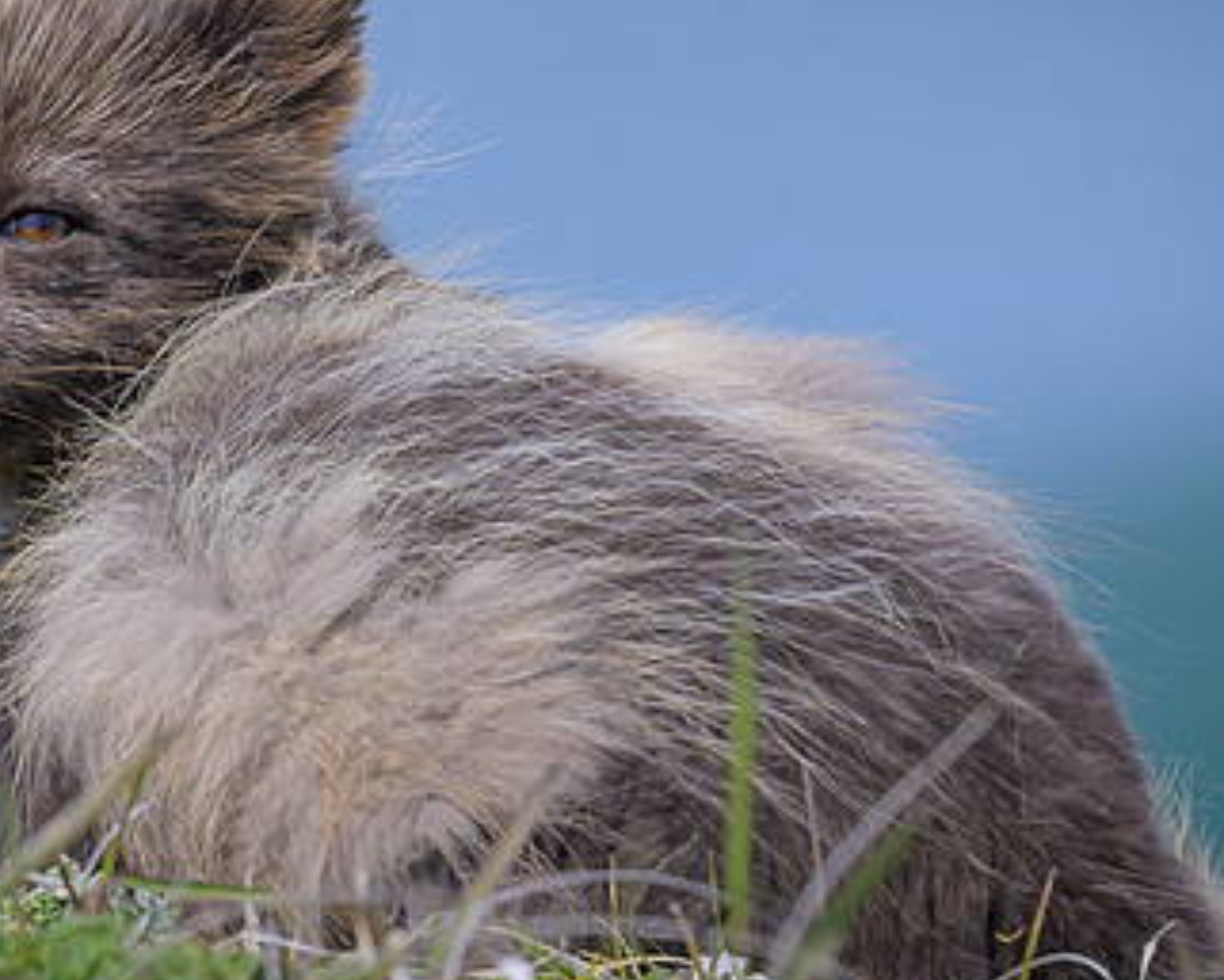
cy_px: 292
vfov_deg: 1.0
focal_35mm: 1568
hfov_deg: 1.2
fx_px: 56819
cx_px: 122
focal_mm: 560
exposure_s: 1/2000
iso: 800
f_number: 8
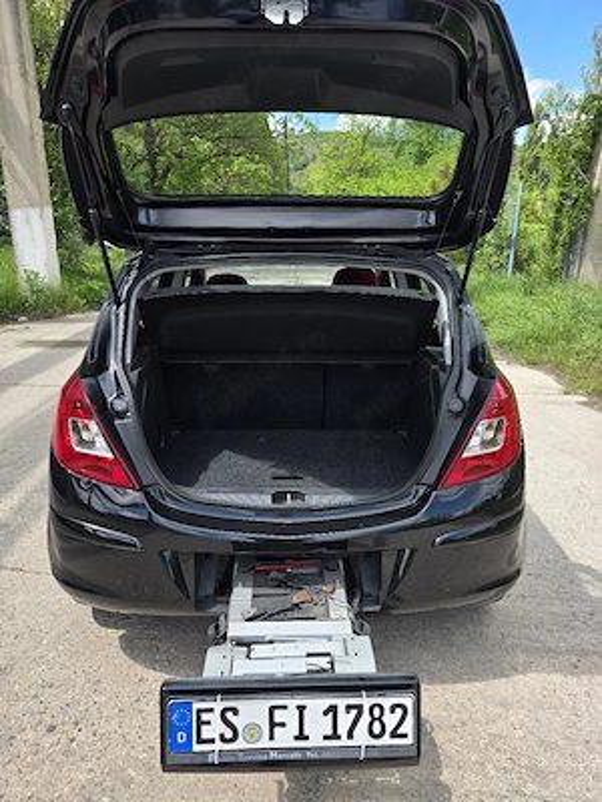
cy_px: 401
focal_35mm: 23
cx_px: 301
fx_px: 533
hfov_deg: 58.9
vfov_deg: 73.9
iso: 80
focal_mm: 6.3
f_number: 1.7
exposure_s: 1/2500
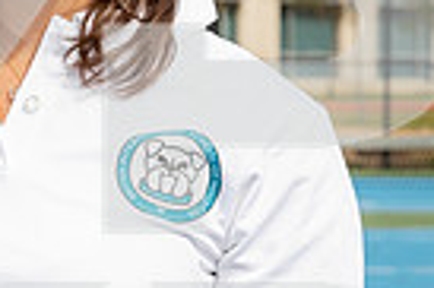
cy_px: 68
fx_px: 3468
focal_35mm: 288
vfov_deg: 4.8
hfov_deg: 7.1
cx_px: 41
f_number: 8
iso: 100
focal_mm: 68
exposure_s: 1/250
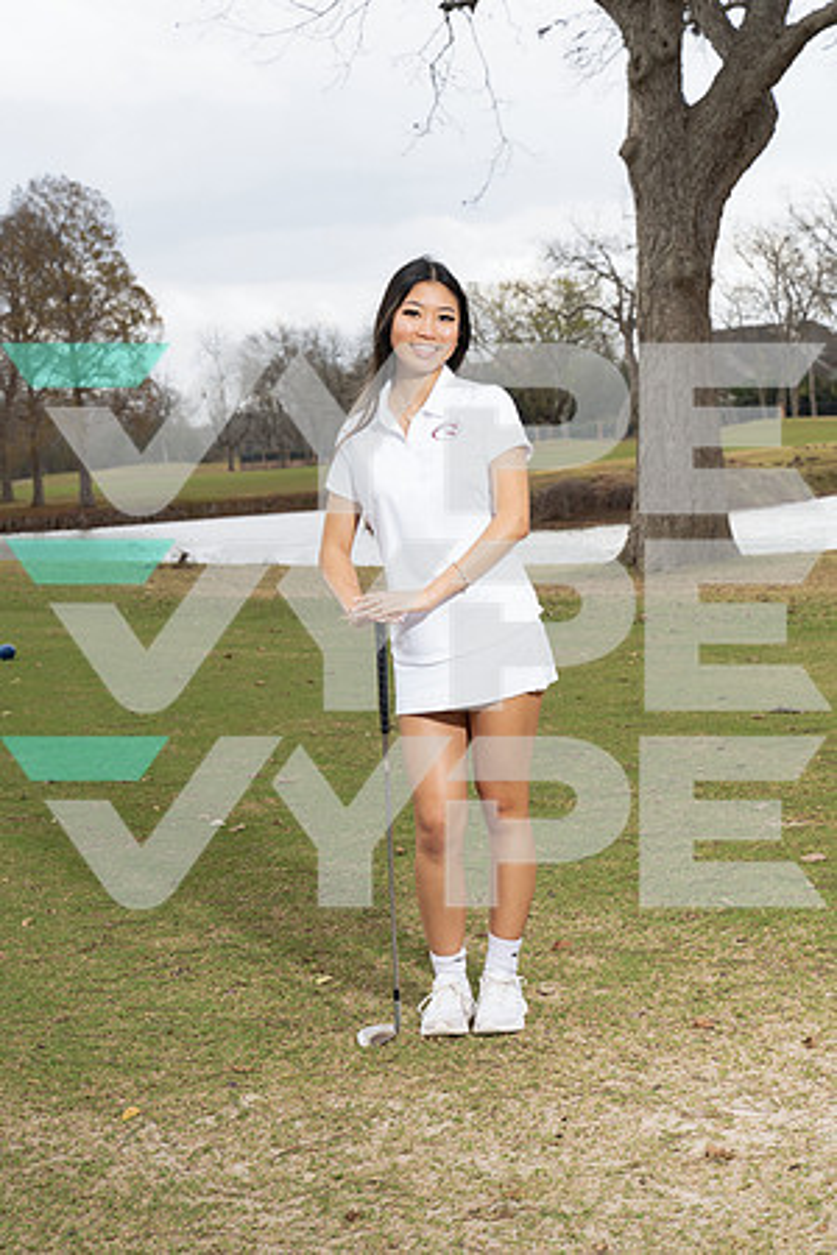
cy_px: 628
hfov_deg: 19.5
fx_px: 2441
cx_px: 418
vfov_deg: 28.8
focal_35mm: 70
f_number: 8
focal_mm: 70
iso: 400
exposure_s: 1/250
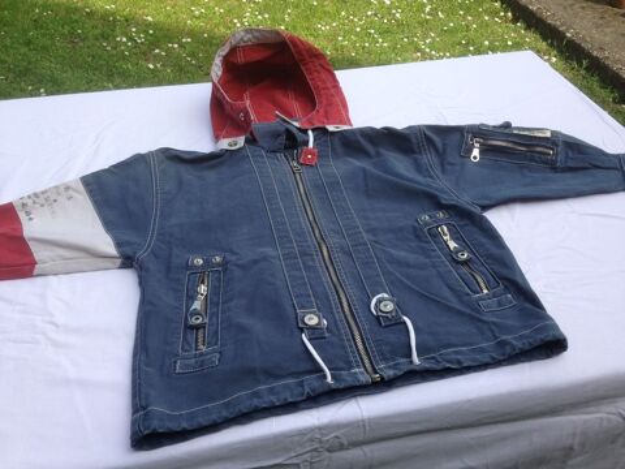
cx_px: 312
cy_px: 234
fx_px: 596
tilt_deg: -42.3
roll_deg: -3.4
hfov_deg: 55.4
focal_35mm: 33
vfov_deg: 42.9
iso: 50
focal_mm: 4.12
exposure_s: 1/742
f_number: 2.4
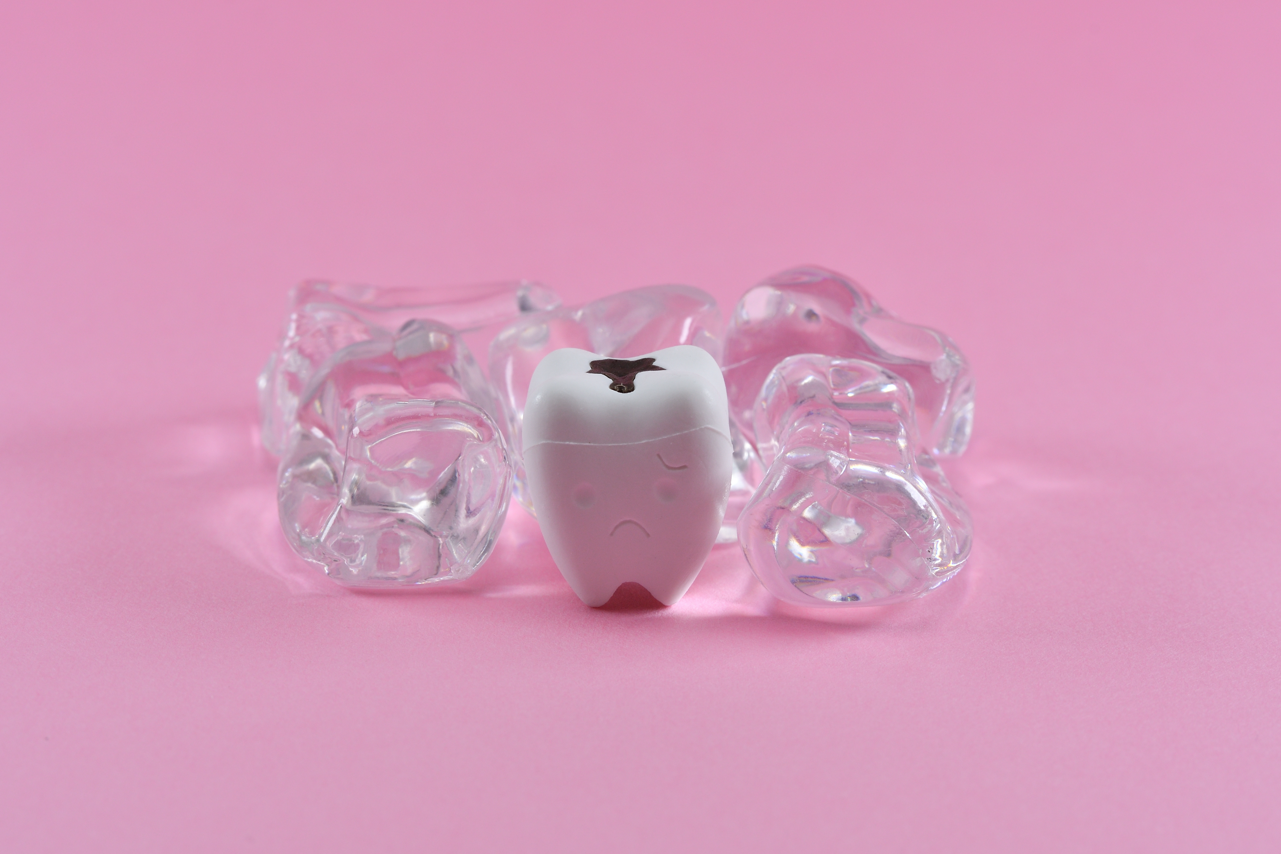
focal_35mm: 90
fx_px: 3202
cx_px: 640
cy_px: 427
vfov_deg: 15.2
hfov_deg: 22.6
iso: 140
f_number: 18
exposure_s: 1/40
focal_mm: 60
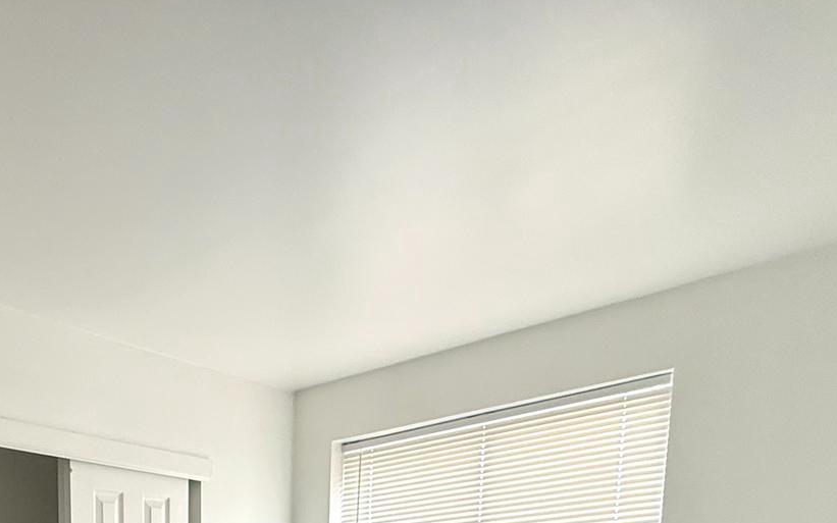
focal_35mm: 37
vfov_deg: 25.9
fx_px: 844
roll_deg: +0.7
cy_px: 775
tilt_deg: -7.5
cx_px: 64
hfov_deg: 46.8
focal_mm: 2.22
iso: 125
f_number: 2.2
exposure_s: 1/120
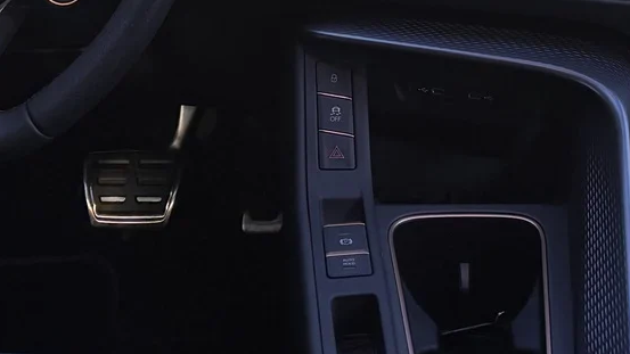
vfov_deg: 13.3
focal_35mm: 82
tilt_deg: -13.2
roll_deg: +1.7
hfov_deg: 25.8
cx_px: 390
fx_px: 1370
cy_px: -282
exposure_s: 1/285
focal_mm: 5.96
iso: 50
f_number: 1.6
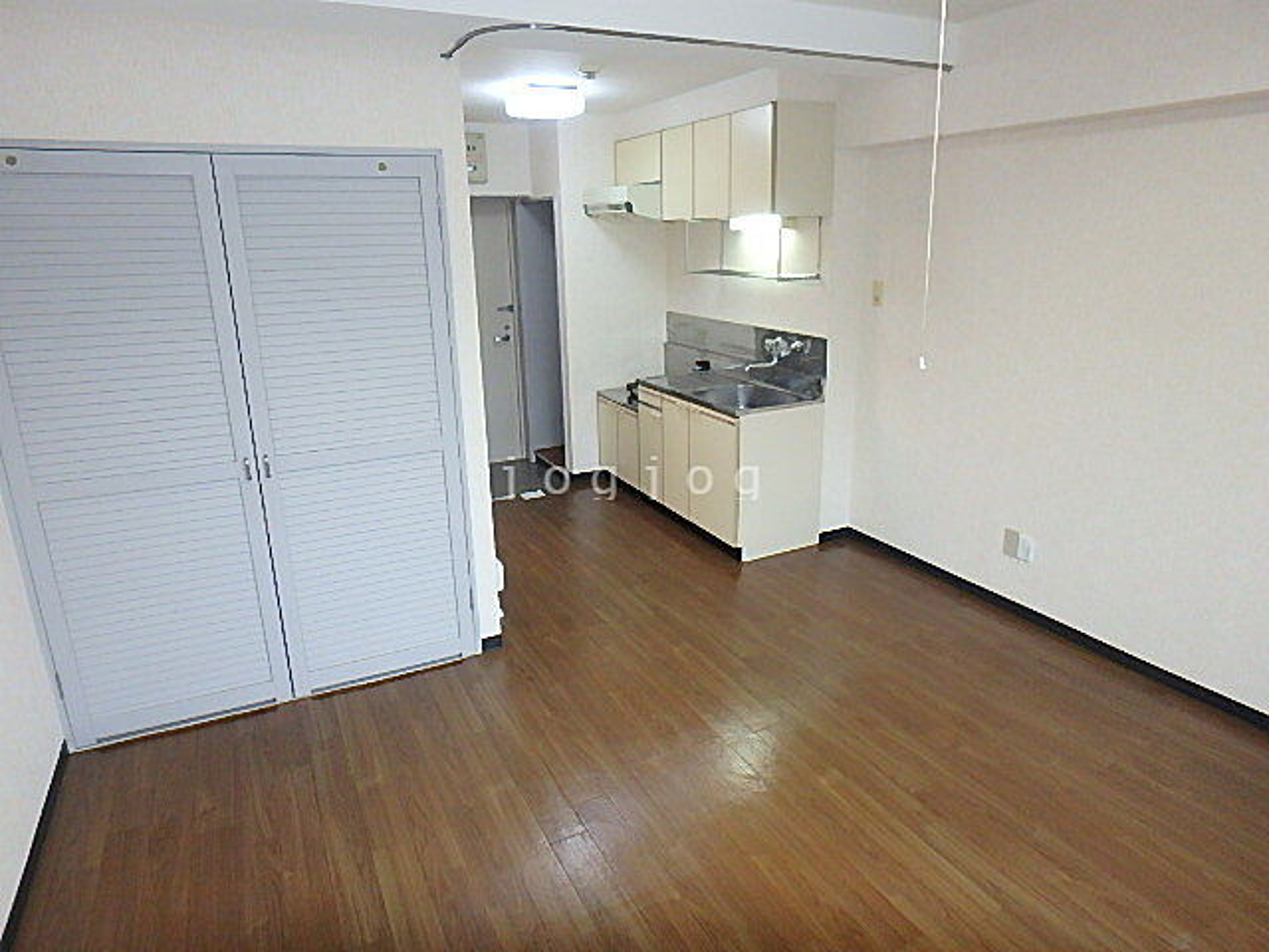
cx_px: 634
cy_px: 476
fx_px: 770
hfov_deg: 79.0
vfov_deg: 63.4
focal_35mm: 21
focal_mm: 3.7
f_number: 3.5
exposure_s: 1/30
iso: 400
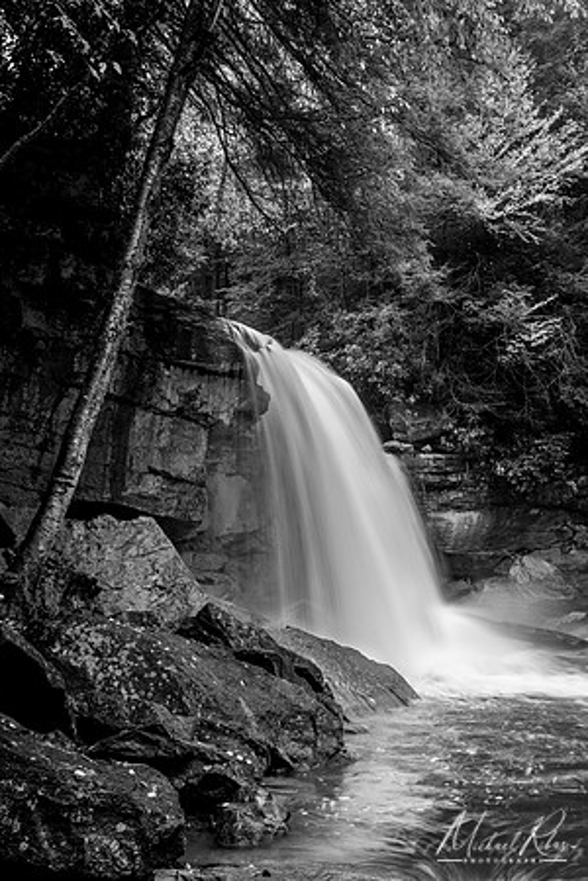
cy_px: 440
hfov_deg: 37.9
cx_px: 294
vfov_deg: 54.4
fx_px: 857
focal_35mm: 35
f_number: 11
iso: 64
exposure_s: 1/3
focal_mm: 35
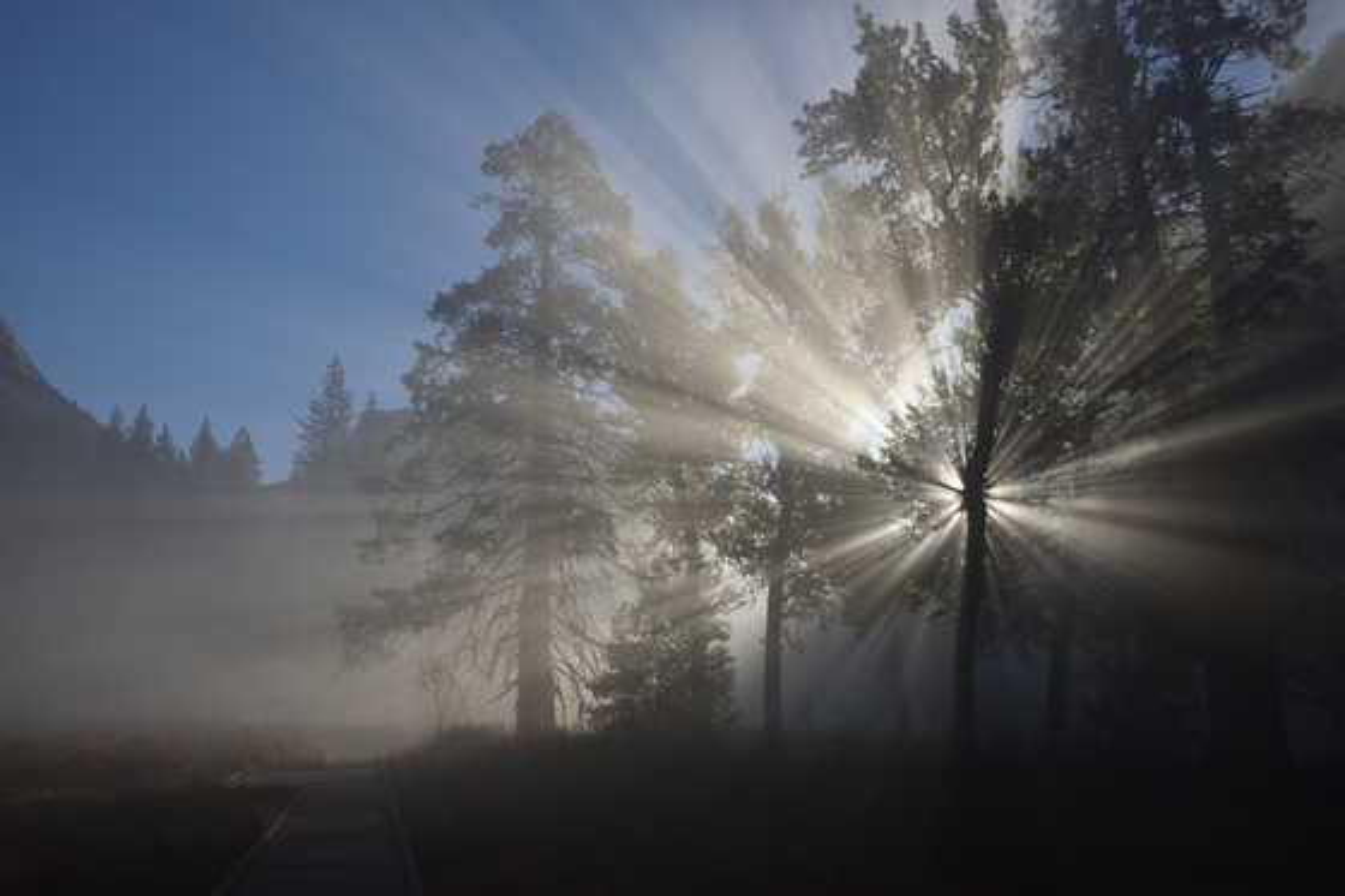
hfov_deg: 67.4
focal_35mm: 27
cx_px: 672
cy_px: 448
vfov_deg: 47.9
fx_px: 1008
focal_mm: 18
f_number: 11
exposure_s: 1/500
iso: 200
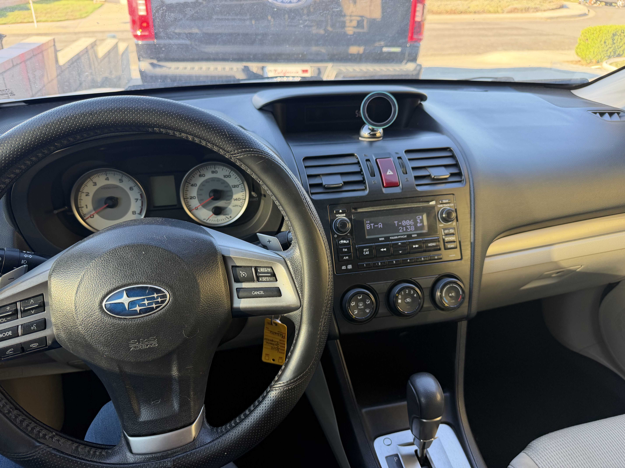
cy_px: 234
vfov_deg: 56.8
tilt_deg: -29.3
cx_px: 312
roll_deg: -4.5
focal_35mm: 24
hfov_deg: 71.6
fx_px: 433
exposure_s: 1/121
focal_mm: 6.76
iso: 100
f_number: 1.78
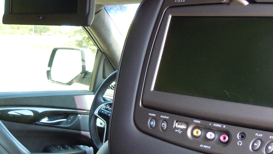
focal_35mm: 58
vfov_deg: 20.7
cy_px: 84
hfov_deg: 35.9
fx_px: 420
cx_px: 105
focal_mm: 5.4
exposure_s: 1/60
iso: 400
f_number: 3.5
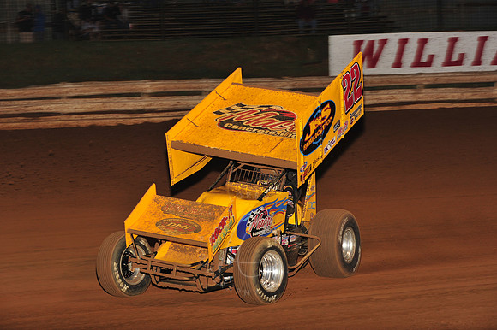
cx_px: 248
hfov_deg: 19.5
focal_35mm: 105
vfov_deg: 13.0
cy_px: 165
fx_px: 1449
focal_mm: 105
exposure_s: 1/320
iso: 1000
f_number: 7.1
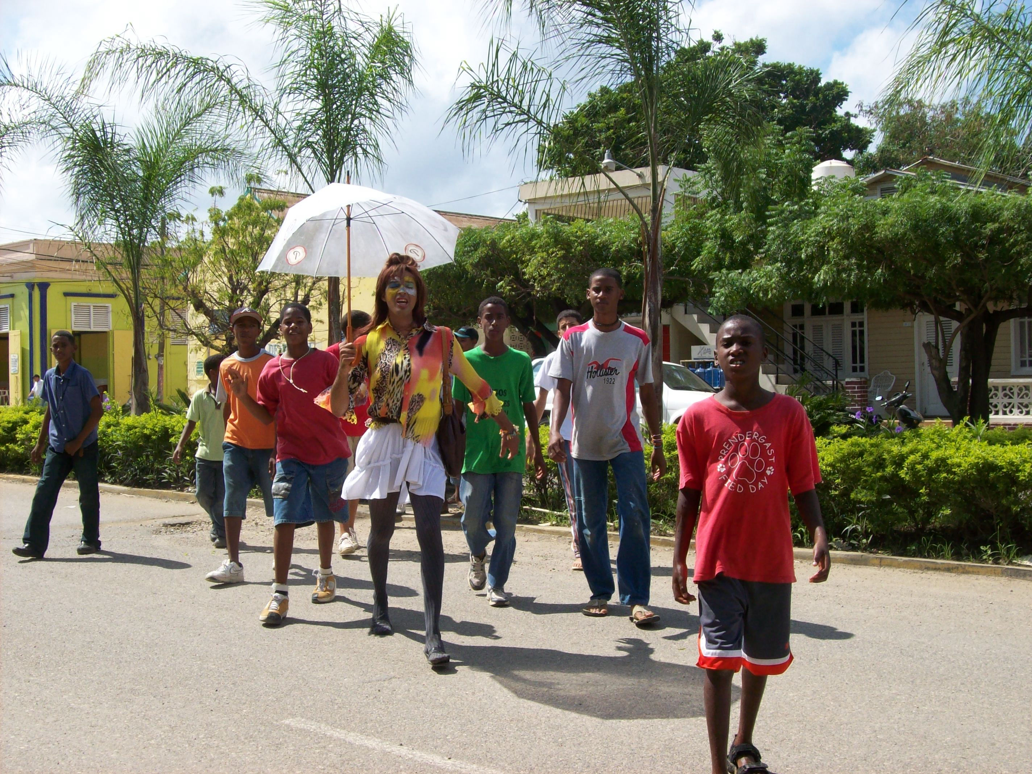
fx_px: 1341
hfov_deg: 42.1
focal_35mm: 45
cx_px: 516
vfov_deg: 32.2
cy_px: 387
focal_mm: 7.6
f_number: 5.4
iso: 80
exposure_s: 1/497
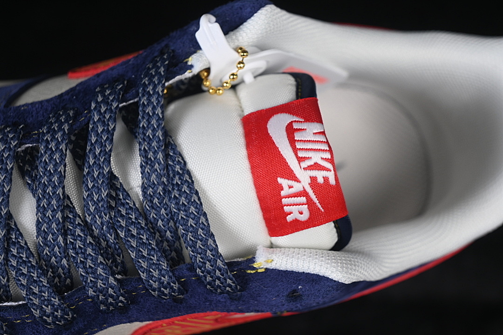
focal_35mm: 75
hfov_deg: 27.0
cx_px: 252
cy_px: 168
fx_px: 1048
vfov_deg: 18.2
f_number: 7.1
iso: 160
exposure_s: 1/60
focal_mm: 50
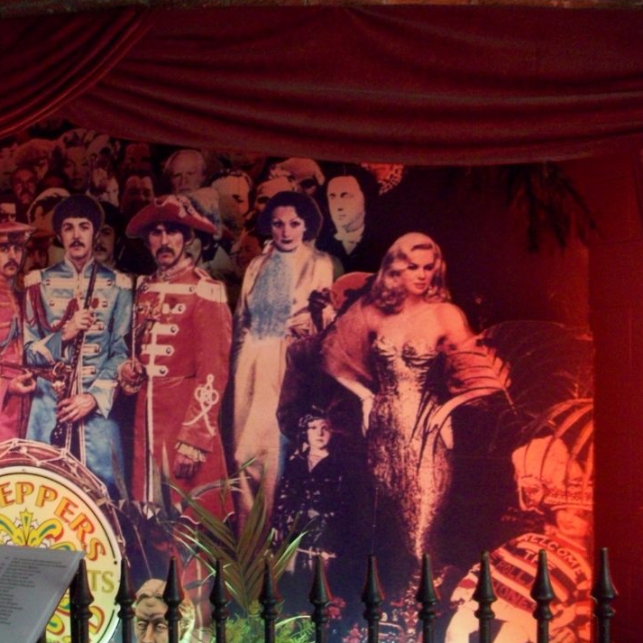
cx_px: 197
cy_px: 344
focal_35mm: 47
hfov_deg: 35.6
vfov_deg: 36.0
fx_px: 988
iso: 200
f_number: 2.8
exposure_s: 1/8
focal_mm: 6.2
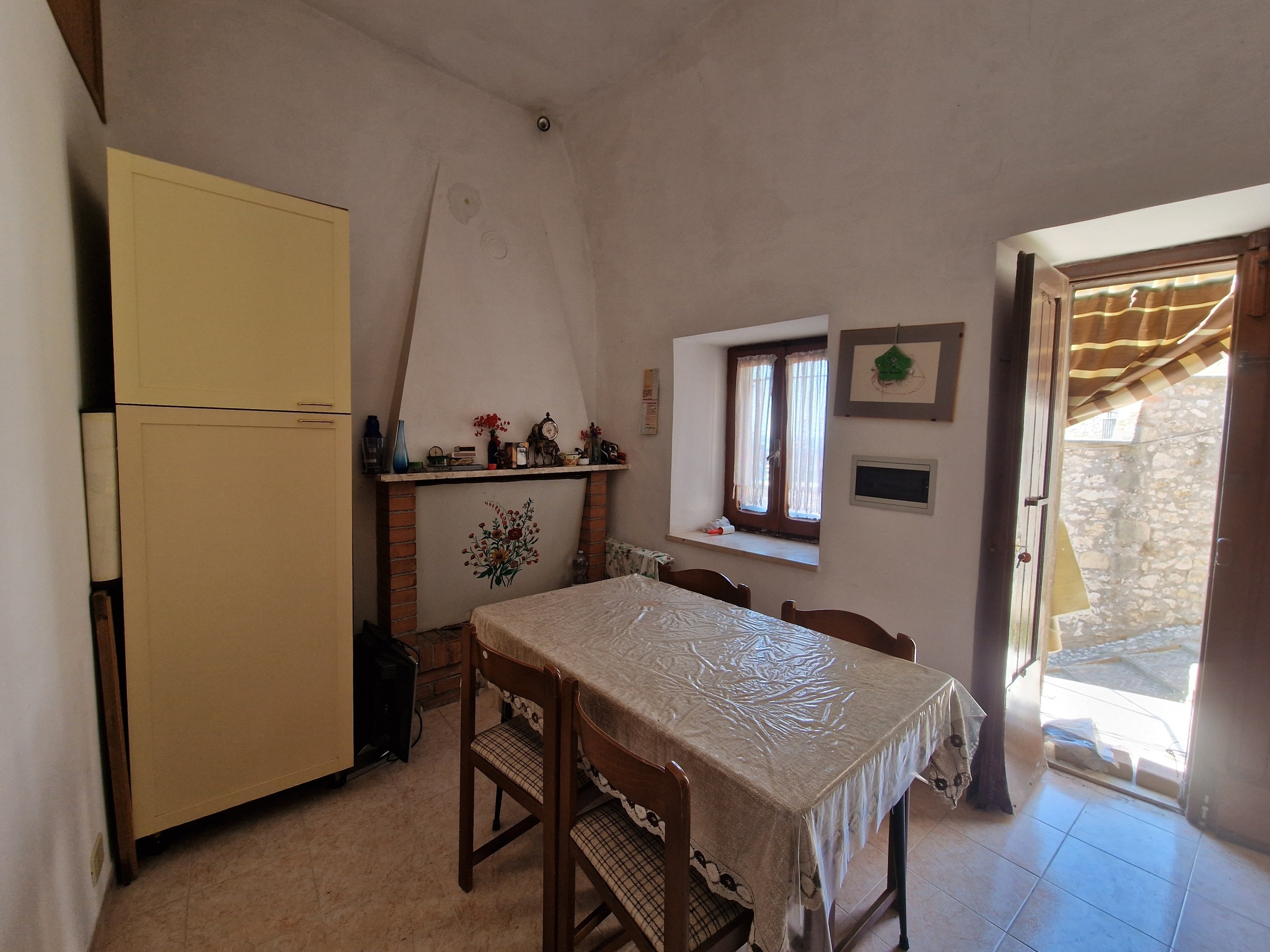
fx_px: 477
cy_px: 476
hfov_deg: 106.2
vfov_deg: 89.9
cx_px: 635
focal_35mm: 13
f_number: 2.2
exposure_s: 1/60
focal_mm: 2.2
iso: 64
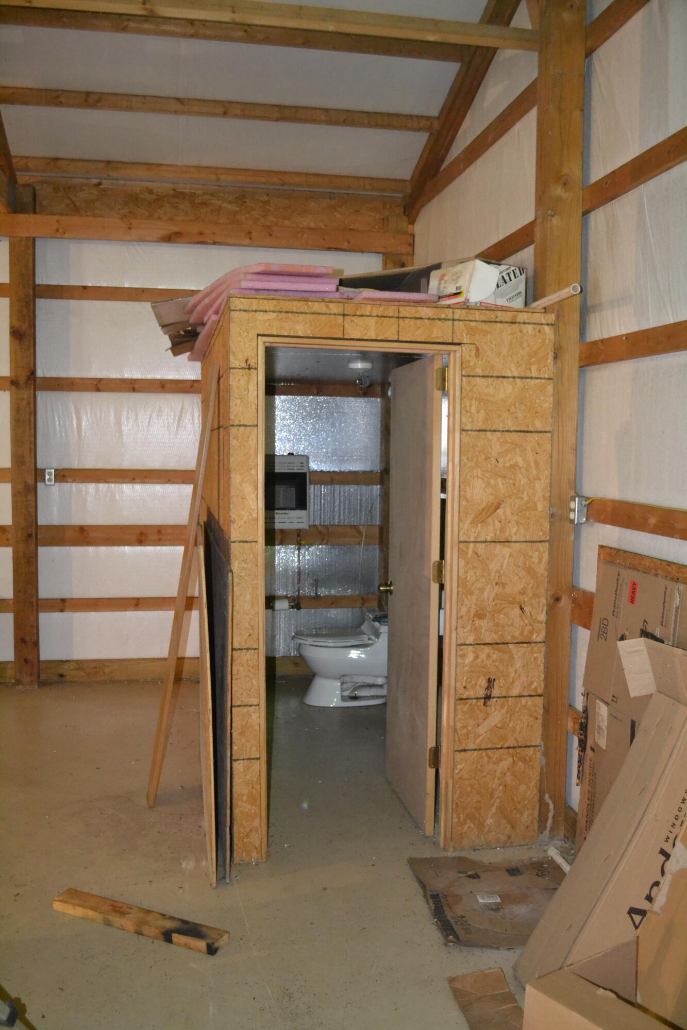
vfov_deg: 57.2
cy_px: 515
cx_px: 344
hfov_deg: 40.0
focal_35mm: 33
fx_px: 945
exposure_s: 1/60
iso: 3200
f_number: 3.8
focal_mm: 22
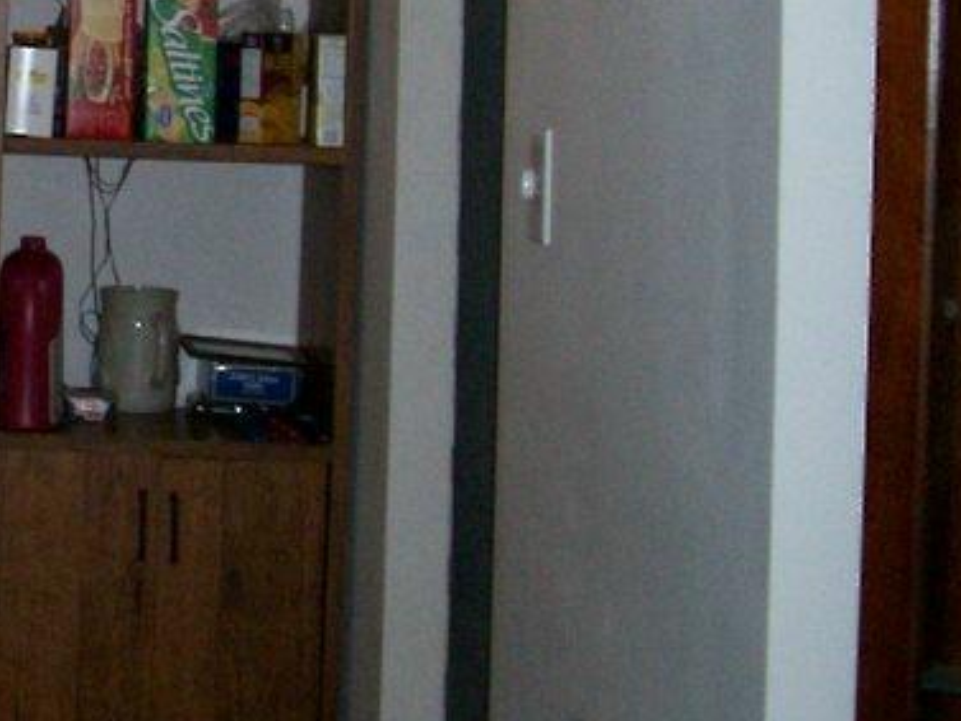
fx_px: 3221
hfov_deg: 15.8
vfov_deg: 12.6
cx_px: -418
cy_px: -25
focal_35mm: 116
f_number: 4.5
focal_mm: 5.9
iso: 140
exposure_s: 1/64
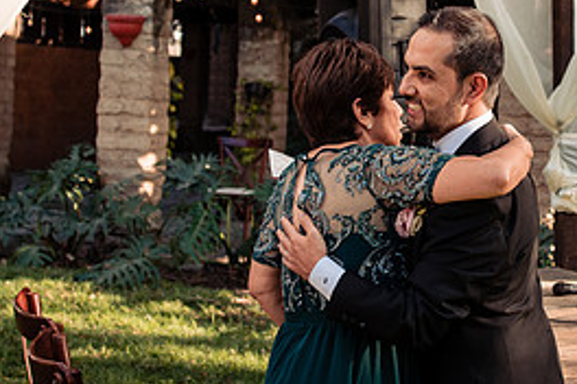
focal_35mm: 77
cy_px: 117
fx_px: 1234
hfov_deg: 26.0
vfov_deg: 17.7
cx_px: 422
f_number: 4
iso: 125
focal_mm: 35
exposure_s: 1/500
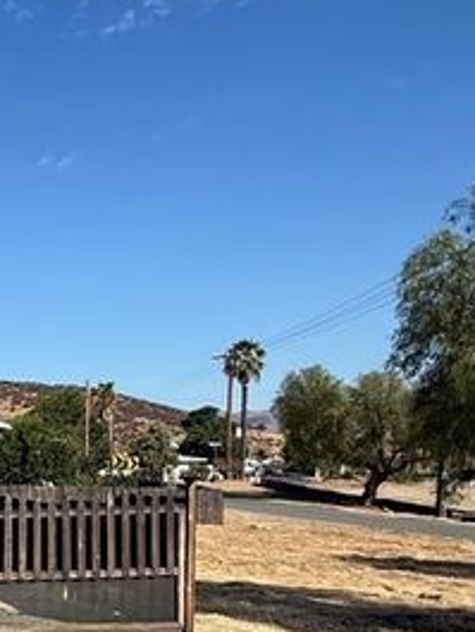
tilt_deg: -6.4
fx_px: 823
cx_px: -248
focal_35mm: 45
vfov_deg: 39.5
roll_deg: +1.4
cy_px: 550
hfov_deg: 24.5
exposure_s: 1/2717
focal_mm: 2.22
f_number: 2.2
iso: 50
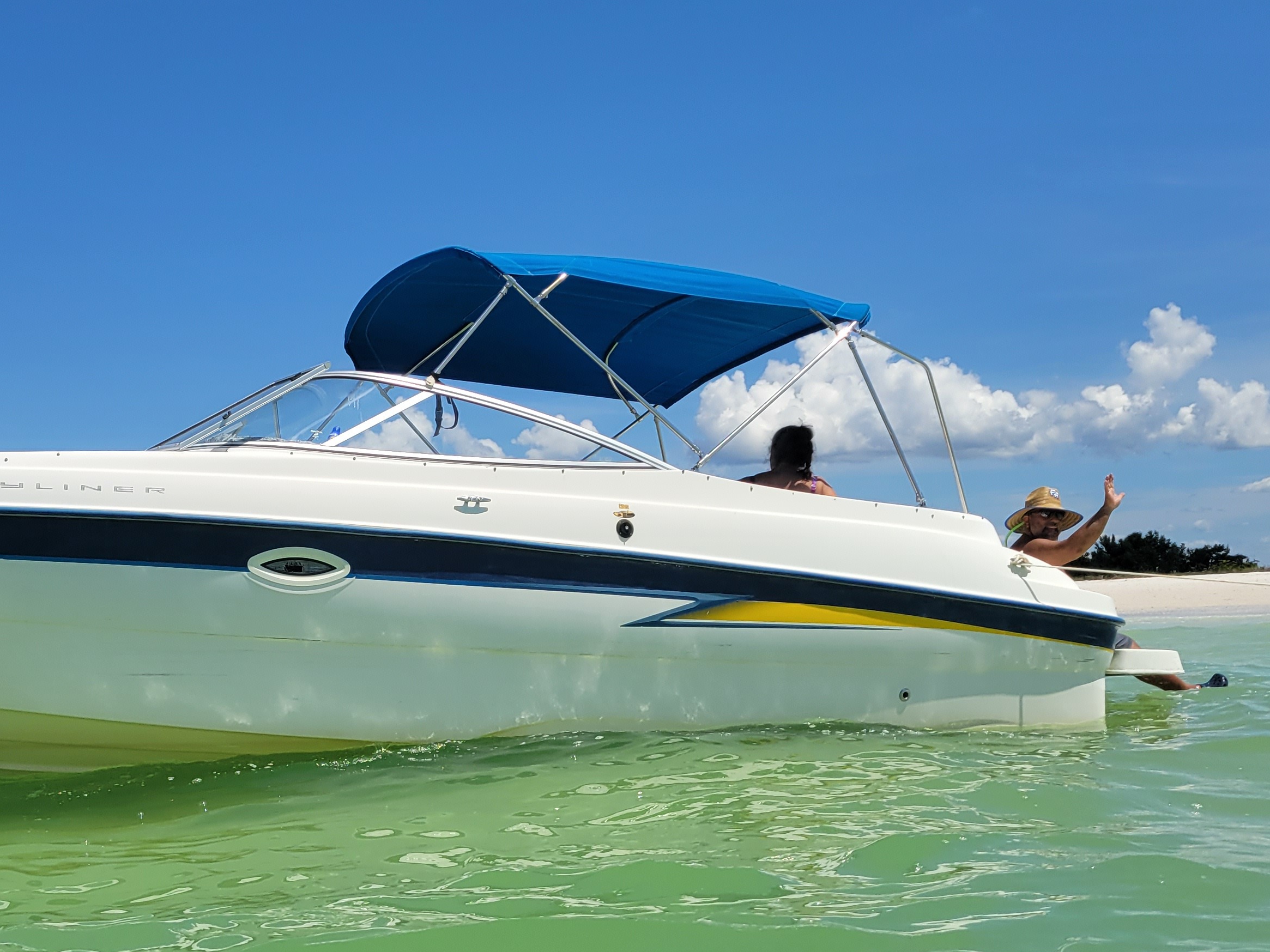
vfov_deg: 32.0
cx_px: 392
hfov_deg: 41.4
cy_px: 620
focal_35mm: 45
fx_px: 1651
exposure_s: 1/4769
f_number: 1.8
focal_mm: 5.4
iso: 40
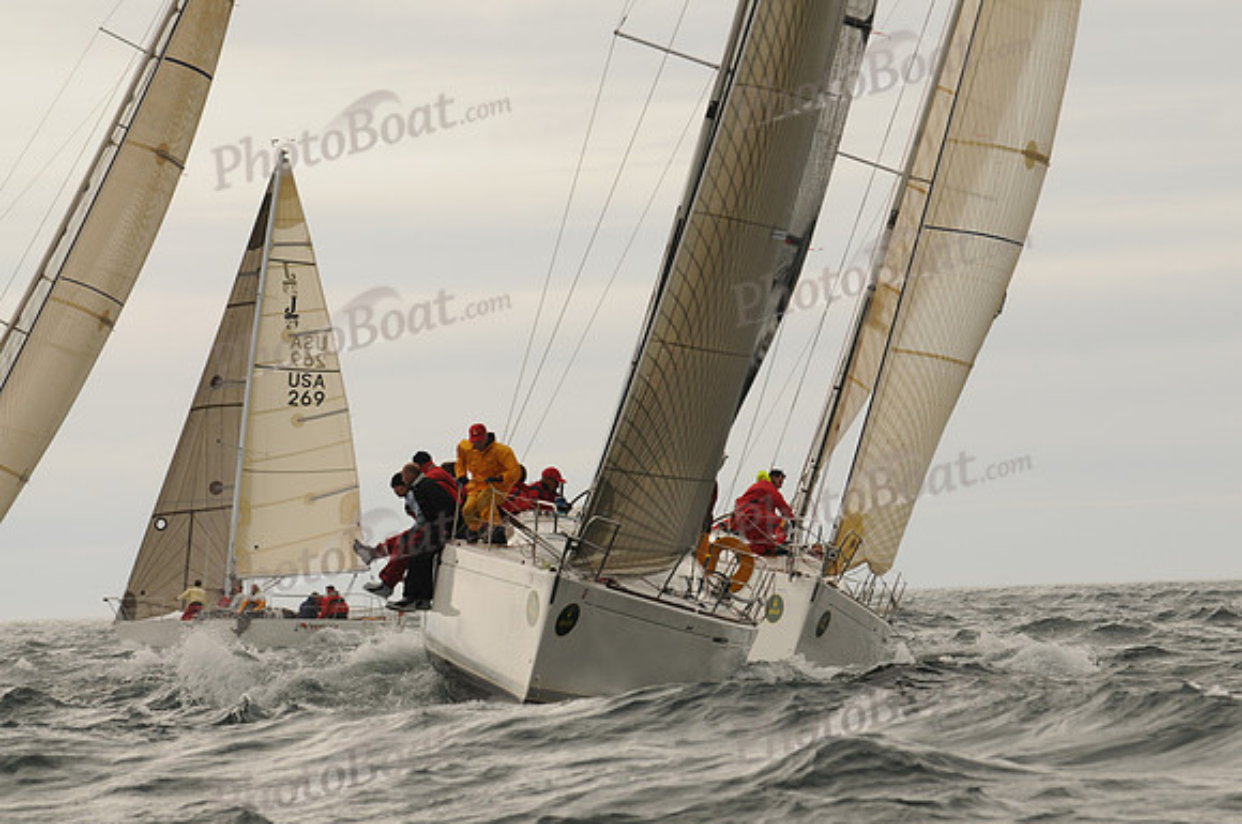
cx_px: 621
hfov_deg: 6.9
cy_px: 412
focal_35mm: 300
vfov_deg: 4.6
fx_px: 10335
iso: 200
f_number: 7.1
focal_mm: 200
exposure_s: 1/640
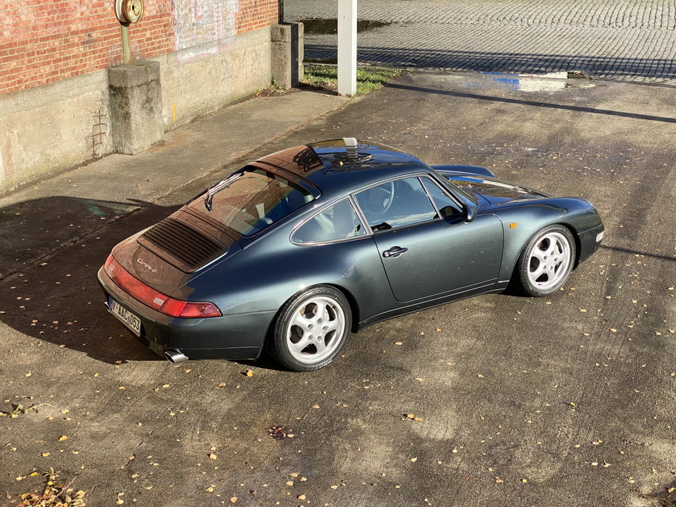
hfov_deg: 36.8
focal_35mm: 52
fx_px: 1015
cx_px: 338
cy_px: 254
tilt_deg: -19.4
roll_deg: -0.6
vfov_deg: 28.0
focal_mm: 6
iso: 20
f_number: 2
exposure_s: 1/623
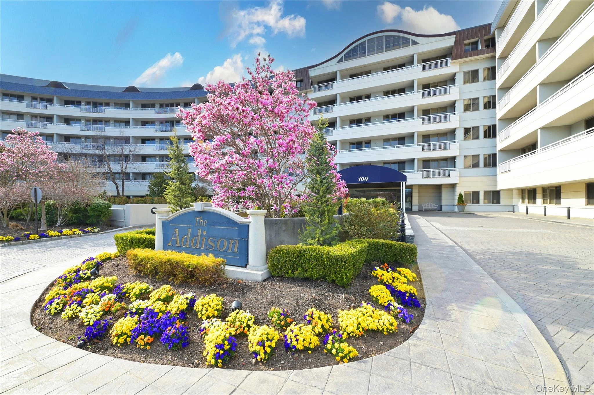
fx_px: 231
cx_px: 297
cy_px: 198
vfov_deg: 81.1
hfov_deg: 104.3
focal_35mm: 14
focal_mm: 14
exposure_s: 1/160
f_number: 11
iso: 250
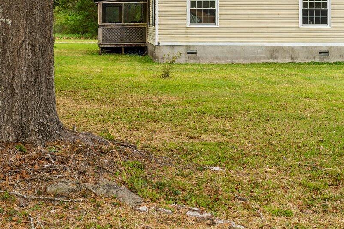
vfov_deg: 17.5
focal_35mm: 77
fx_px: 736
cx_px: 157
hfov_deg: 26.3
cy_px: 25
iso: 125
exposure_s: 1/160
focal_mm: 30
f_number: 8
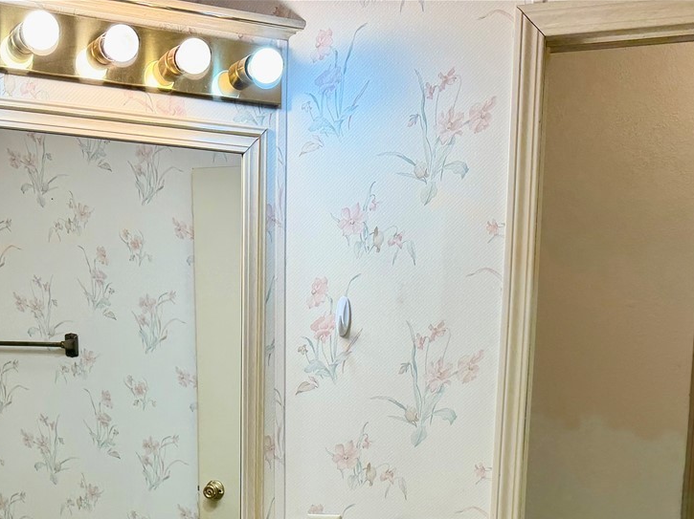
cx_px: 234
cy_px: 573
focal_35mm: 53
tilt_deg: -10.3
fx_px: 1062
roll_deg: -0.3
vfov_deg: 25.5
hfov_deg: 35.8
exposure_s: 1/120
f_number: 1.78
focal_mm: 6.76
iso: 100
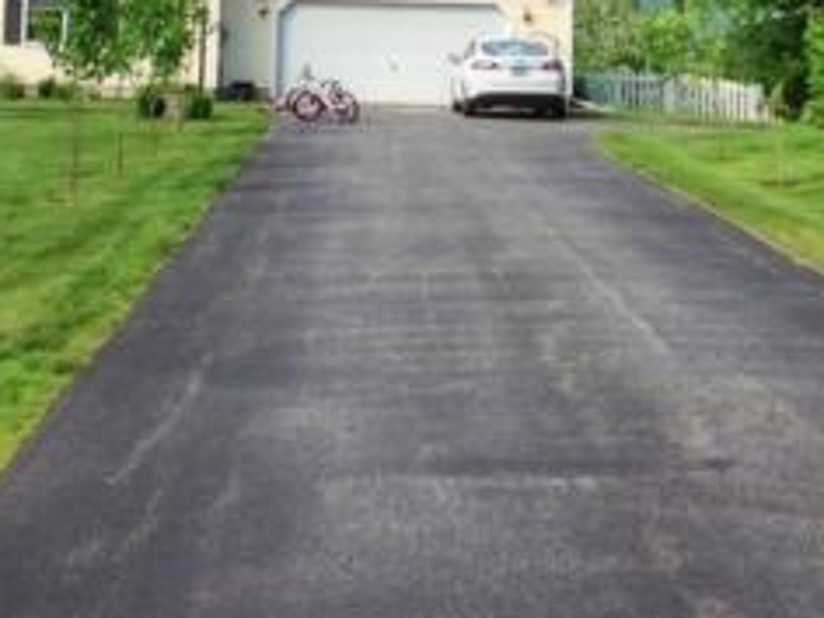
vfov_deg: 16.5
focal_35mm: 86
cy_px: -112
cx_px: 304
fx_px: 2047
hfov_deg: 22.7
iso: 50
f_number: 2.4
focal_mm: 4.28
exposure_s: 1/1259
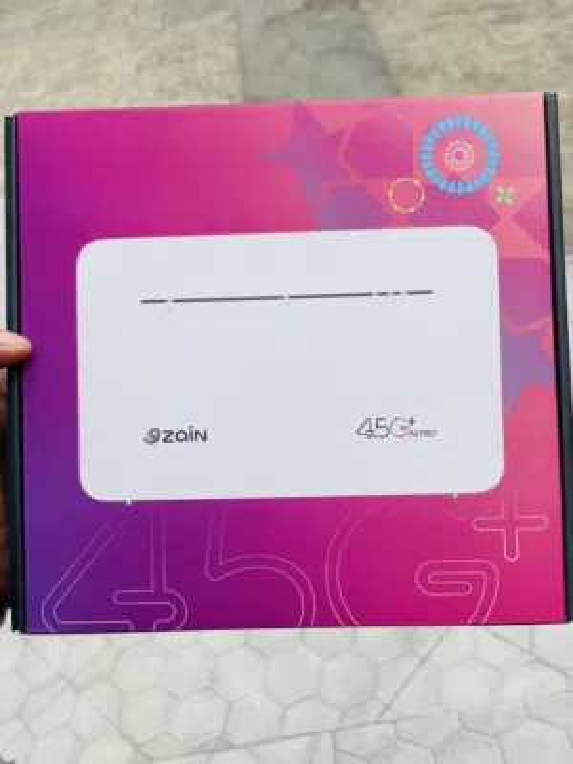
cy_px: 382
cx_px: 286
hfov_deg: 54.9
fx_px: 552
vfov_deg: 69.4
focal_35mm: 25
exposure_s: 1/478
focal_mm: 5.1
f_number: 1.6
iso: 32
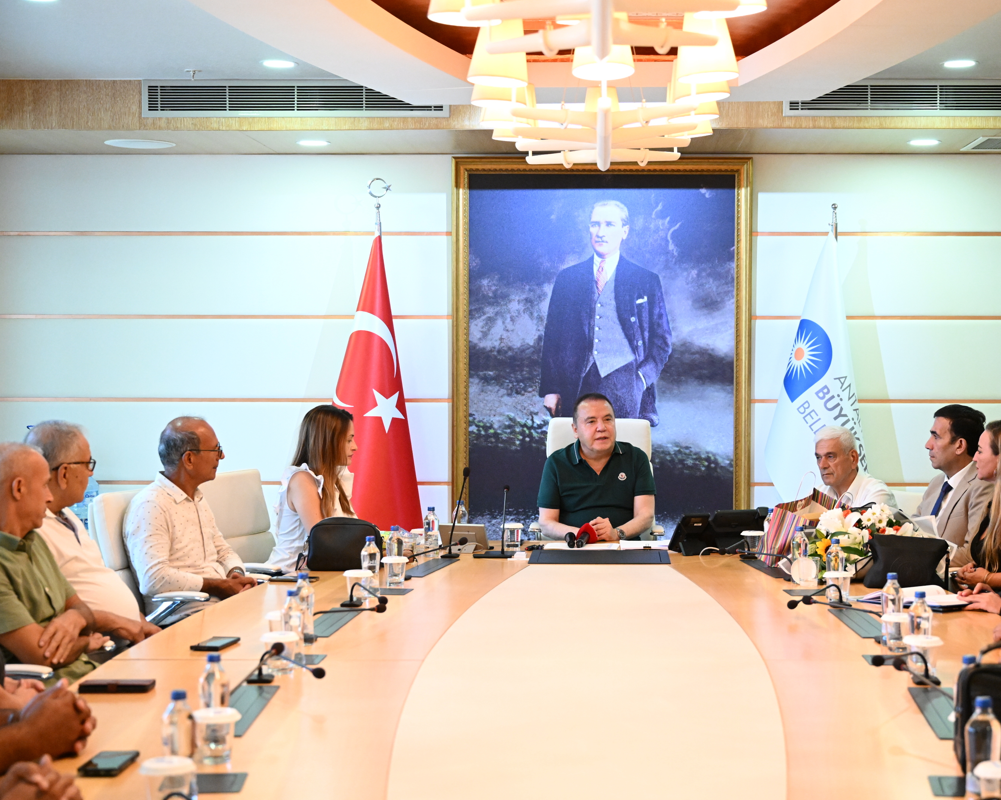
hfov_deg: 32.4
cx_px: 591
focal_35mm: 58
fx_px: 1718
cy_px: 402
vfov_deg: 26.2
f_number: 3.5
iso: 6400
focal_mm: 51
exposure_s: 1/320
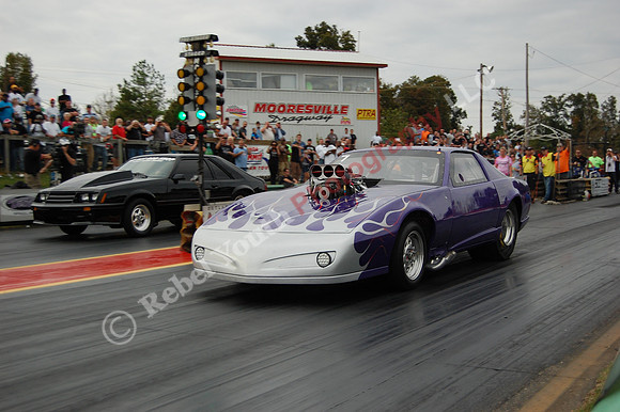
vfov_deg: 26.5
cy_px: 206
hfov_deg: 38.9
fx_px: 878
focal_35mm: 51
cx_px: 310
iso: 400
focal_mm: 34
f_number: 4.5
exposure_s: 1/500
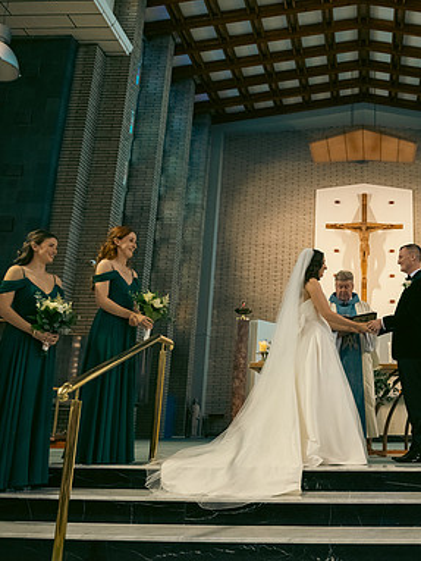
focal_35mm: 35
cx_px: 367
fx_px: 567
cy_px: 281
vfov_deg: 52.6
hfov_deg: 38.4
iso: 1000
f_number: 3.5
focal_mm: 24
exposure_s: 1/160
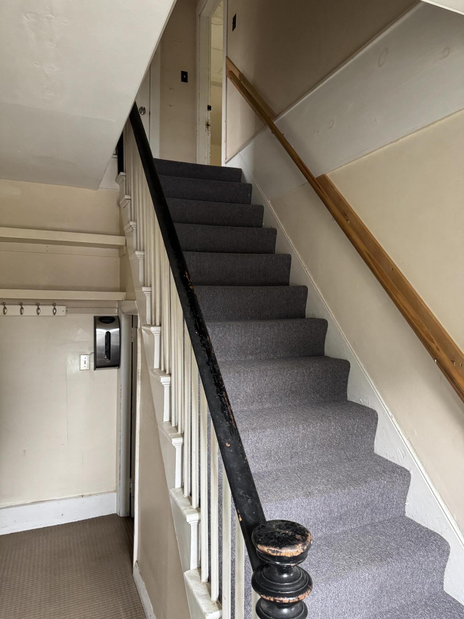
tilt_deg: -1.1
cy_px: 310
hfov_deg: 56.8
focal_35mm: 24
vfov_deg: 71.6
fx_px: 429
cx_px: 232
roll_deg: -0.2
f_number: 1.78
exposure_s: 1/60
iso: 500
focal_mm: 6.76
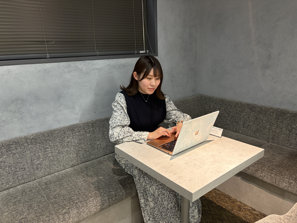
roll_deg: +2.5
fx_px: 223
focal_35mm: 26
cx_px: 148
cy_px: 112
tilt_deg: -15.4
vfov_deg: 53.1
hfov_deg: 67.3
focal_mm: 5.96
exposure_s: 1/50
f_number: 1.6
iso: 250
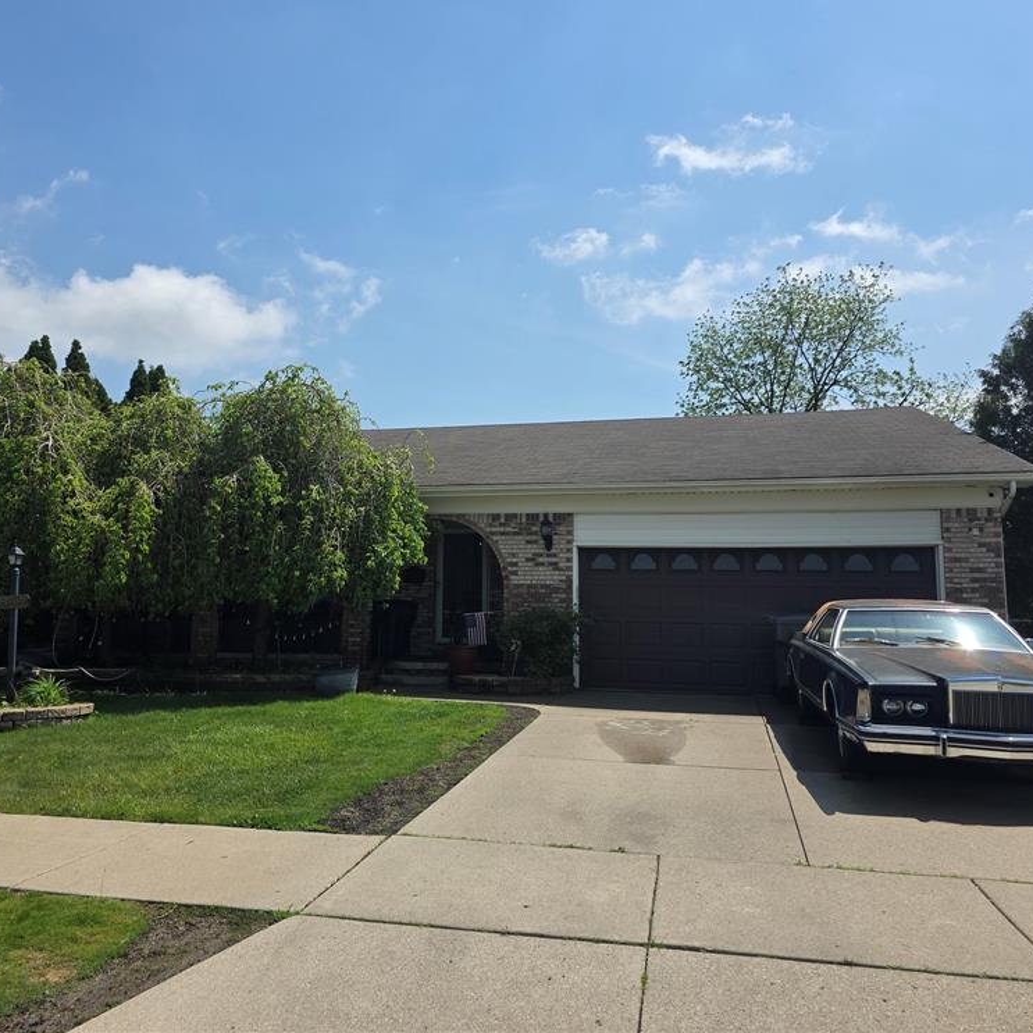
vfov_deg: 57.3
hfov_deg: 57.2
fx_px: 945
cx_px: 473
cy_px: 501
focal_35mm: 28
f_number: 1.7
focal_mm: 6.3
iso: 64
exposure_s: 1/7944
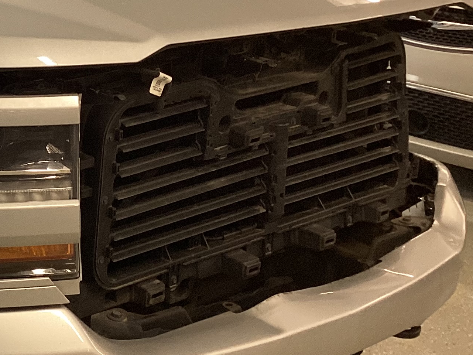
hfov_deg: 23.0
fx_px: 1080
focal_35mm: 79
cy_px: 106
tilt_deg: -16.9
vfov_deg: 18.6
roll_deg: -0.8
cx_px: -73
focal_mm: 3.3
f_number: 2.4
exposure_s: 1/50
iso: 80
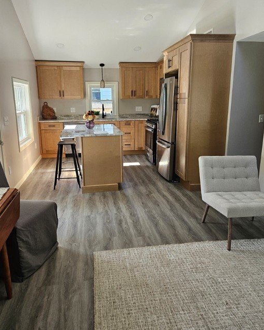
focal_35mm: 27
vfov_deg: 64.1
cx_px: 129
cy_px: 160
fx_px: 264
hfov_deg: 53.2
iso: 125
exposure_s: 1/120
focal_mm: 5.4
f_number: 1.8
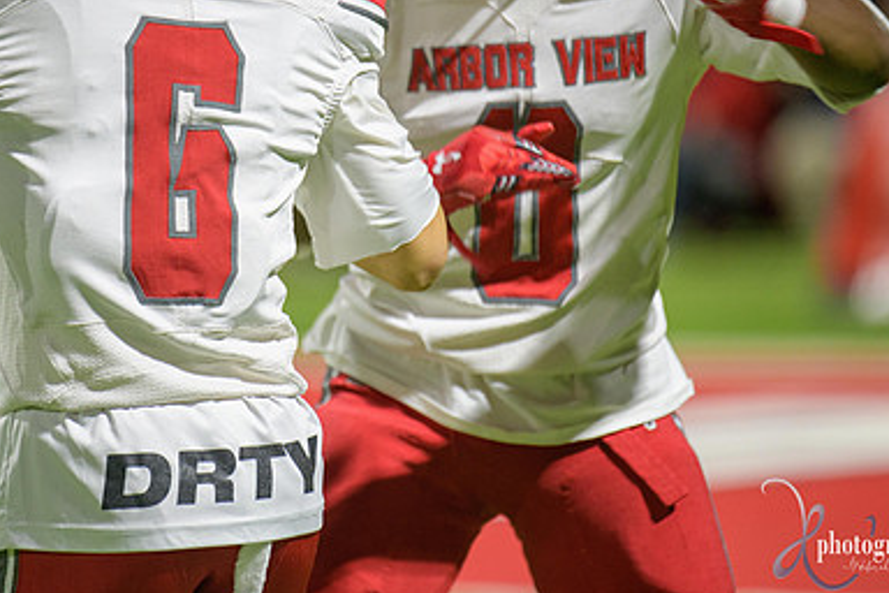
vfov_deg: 3.0
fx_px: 11186
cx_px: 338
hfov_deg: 4.6
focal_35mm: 453
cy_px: 200
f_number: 2.8
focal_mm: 300
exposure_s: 1/250
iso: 1250
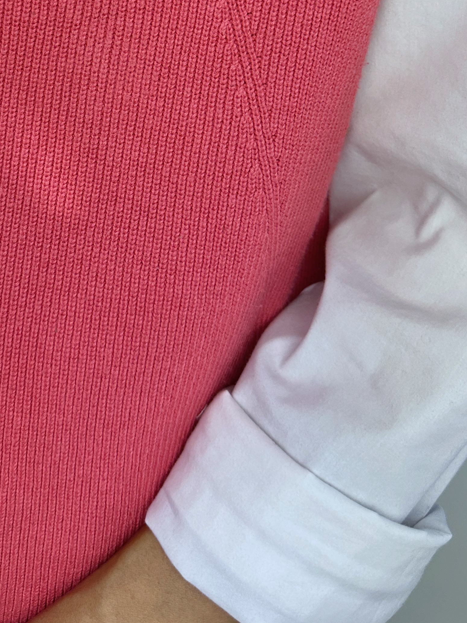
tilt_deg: -7.4
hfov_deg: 30.3
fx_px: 846
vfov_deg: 37.4
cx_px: 108
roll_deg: +0.3
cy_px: 46
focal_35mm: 47
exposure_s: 1/404
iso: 80
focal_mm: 6.86
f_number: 1.78
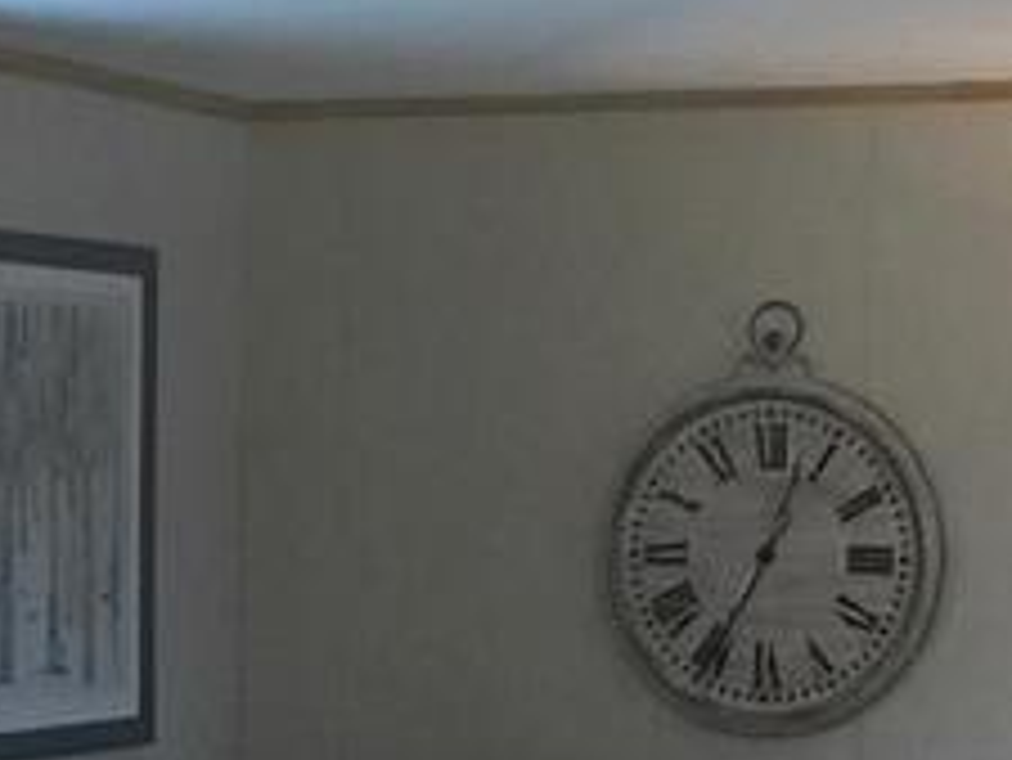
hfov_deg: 14.9
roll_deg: -0.2
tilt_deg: -4.2
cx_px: 396
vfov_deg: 11.1
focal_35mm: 132
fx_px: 3861
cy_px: 881
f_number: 2.2
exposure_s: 1/30
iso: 200
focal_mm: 4.15
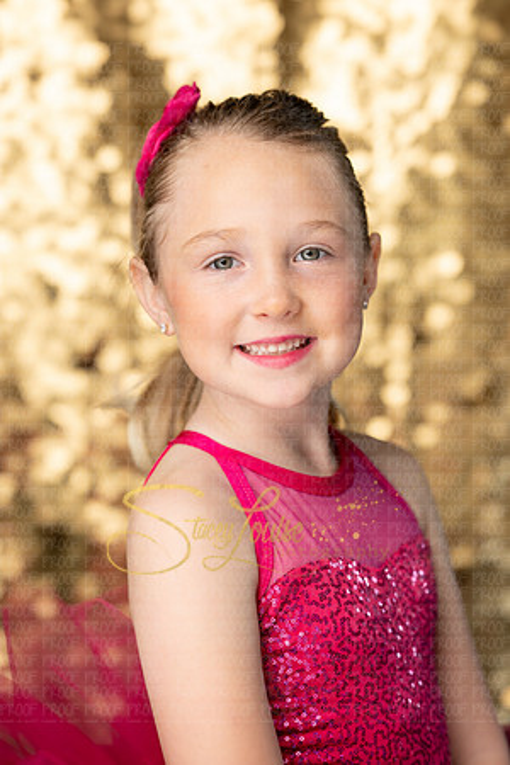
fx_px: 1806
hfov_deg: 16.1
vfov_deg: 23.9
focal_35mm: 85
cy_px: 382
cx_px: 255
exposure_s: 1/800
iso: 1250
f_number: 2.8
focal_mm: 85
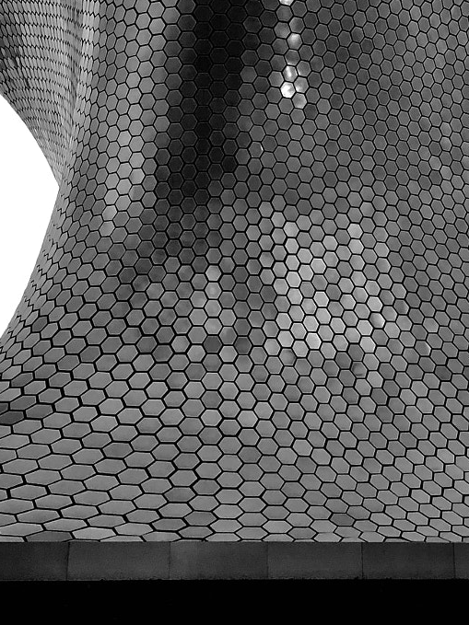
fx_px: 1193
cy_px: 143
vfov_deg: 28.9
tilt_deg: +23.5
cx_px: 334
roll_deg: +1.9
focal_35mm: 66
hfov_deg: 22.1
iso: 32
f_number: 1.8
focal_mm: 4
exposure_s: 1/30
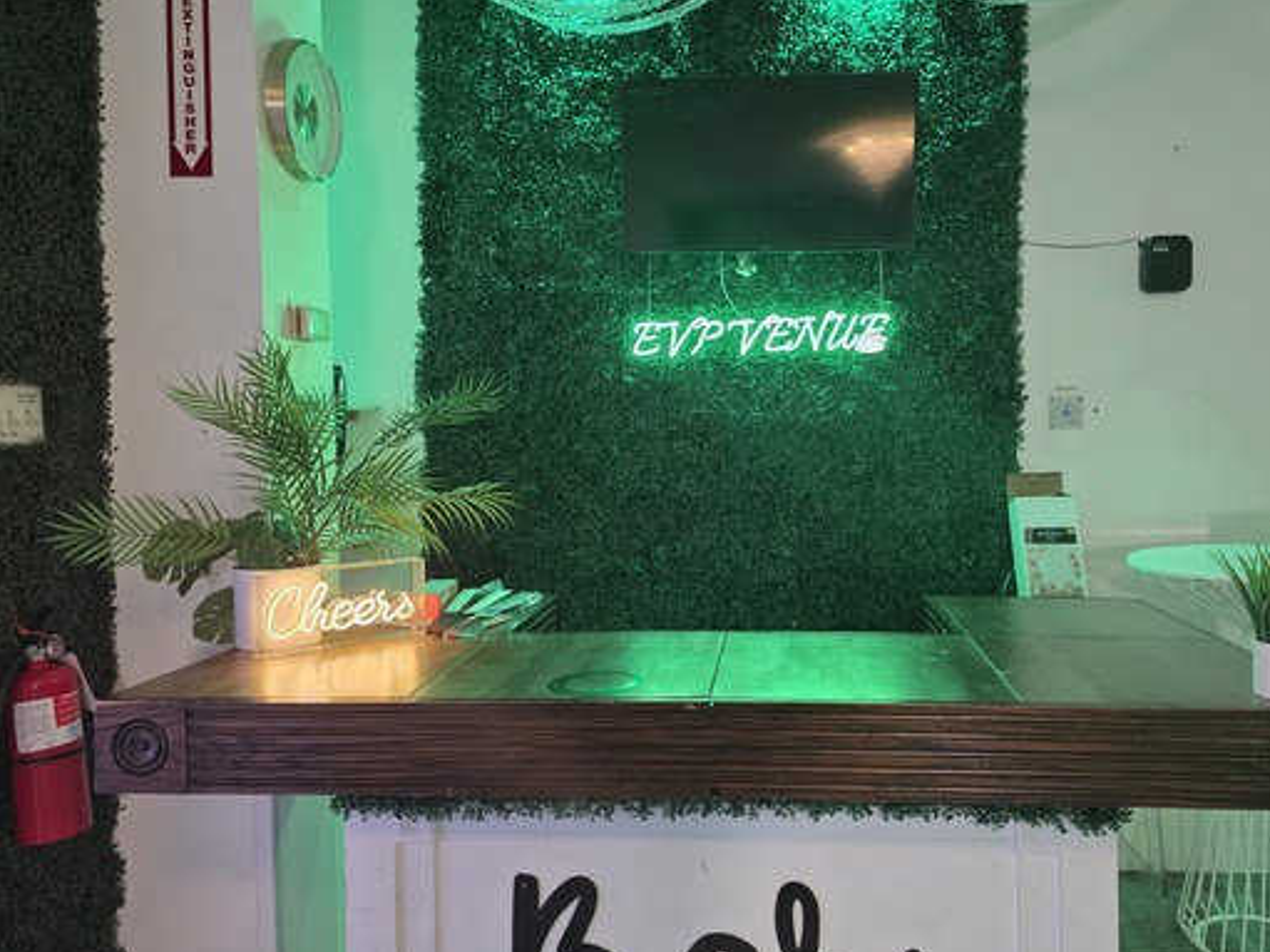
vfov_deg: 51.3
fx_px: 990
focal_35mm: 27
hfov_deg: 65.2
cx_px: 703
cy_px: 472
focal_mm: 6.25
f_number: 1.7
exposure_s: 1/120
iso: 500
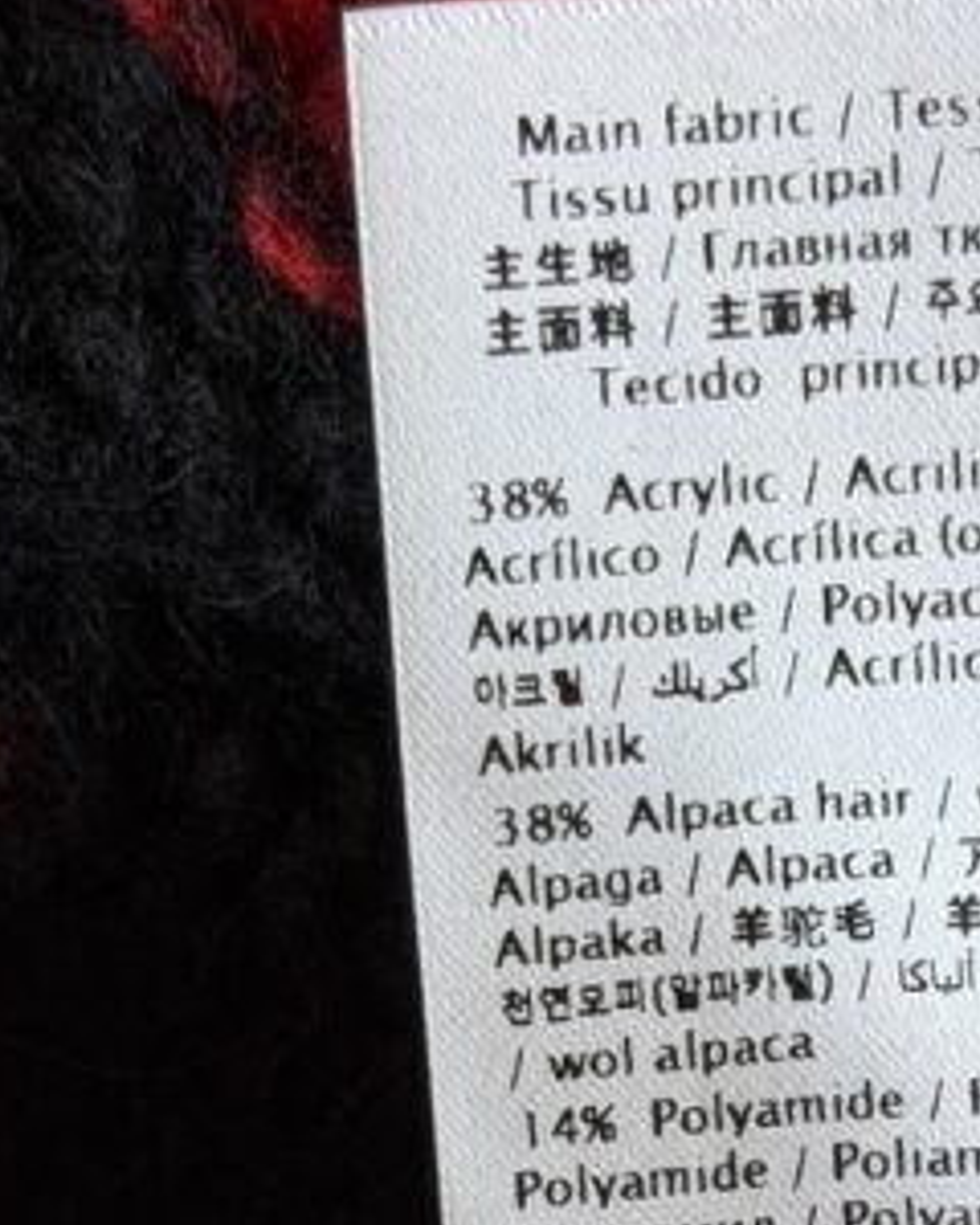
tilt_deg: -87.3
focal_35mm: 160
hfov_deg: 9.6
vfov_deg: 11.7
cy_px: 1686
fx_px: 5801
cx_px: 800
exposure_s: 1/185
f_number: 1.78
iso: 50
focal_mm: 6.76
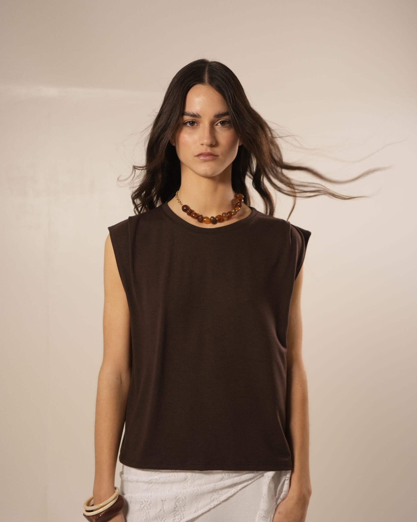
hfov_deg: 26.7
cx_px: 210
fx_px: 879
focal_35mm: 57
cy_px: 271
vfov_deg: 33.0
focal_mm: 50
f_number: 2.8
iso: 400
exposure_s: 1/100
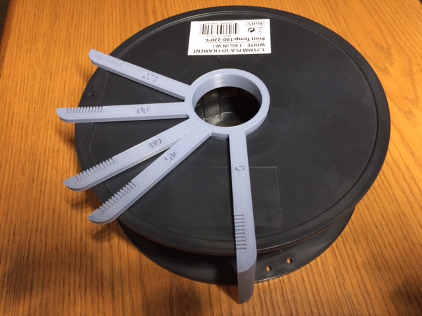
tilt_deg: -58.8
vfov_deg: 48.2
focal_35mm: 29
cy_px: 158
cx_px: 211
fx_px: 354
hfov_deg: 61.7
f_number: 2.2
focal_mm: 4.15
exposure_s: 1/30
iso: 160
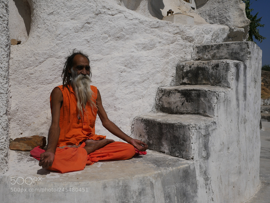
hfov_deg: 51.3
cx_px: 135
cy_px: 102
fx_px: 281
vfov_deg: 39.7
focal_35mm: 36
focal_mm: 18
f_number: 11
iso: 200
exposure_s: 1/1000
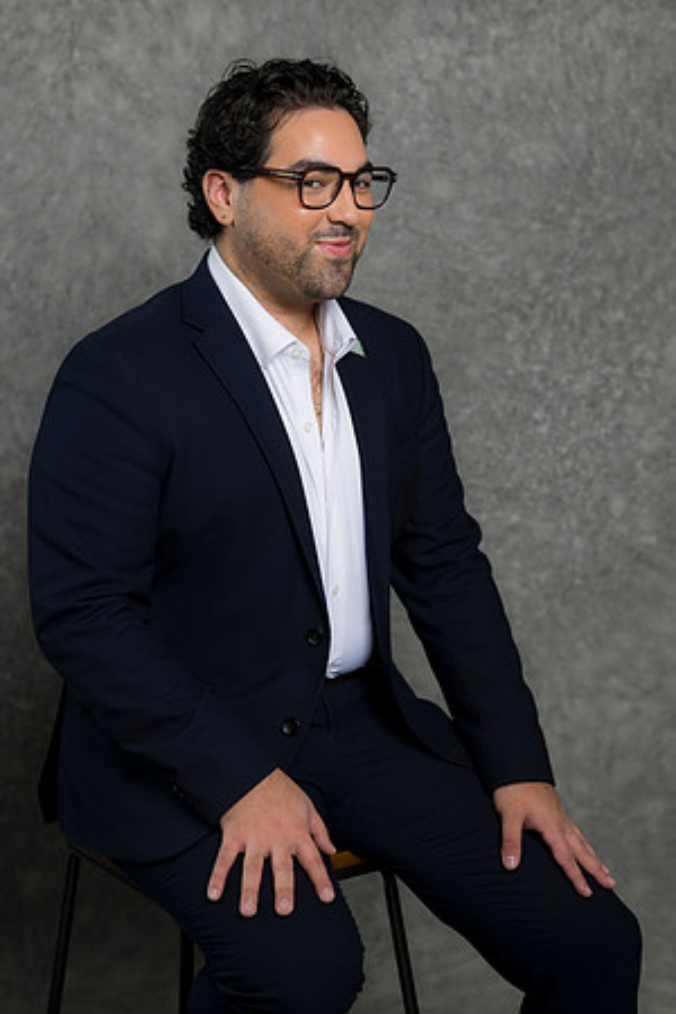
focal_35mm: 85
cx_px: 338
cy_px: 507
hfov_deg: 16.1
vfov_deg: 23.9
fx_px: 2394
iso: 125
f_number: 5
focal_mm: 85
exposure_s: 1/200
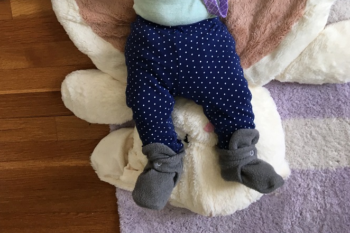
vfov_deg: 30.2
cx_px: 174
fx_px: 398
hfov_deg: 47.4
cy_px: -4
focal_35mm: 41
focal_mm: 4.15
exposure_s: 1/30
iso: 40
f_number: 2.2
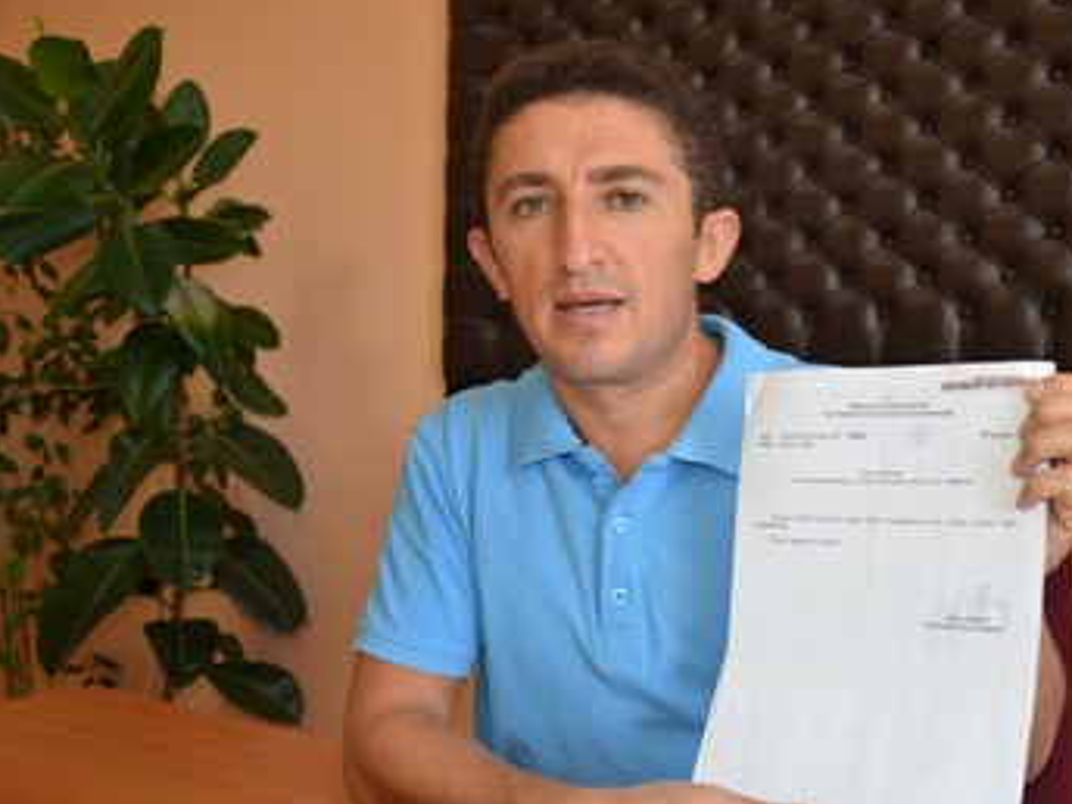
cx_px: 692
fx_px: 1394
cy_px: 428
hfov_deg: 41.7
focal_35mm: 45
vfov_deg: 32.2
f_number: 3.8
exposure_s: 1/60
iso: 250
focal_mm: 24
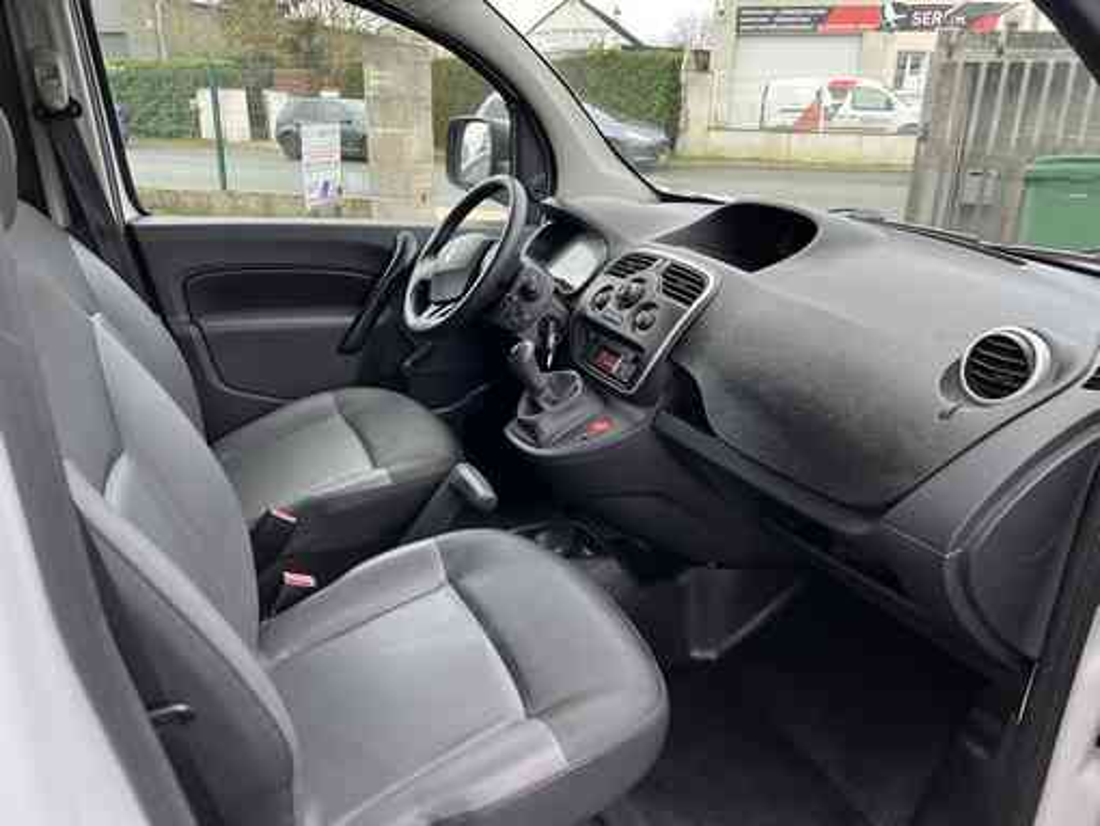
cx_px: 550
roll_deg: -0.7
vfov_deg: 53.1
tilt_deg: -21.0
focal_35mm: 26
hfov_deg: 67.3
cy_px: 413
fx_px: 827
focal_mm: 5.7
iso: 125
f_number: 1.5
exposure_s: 1/110
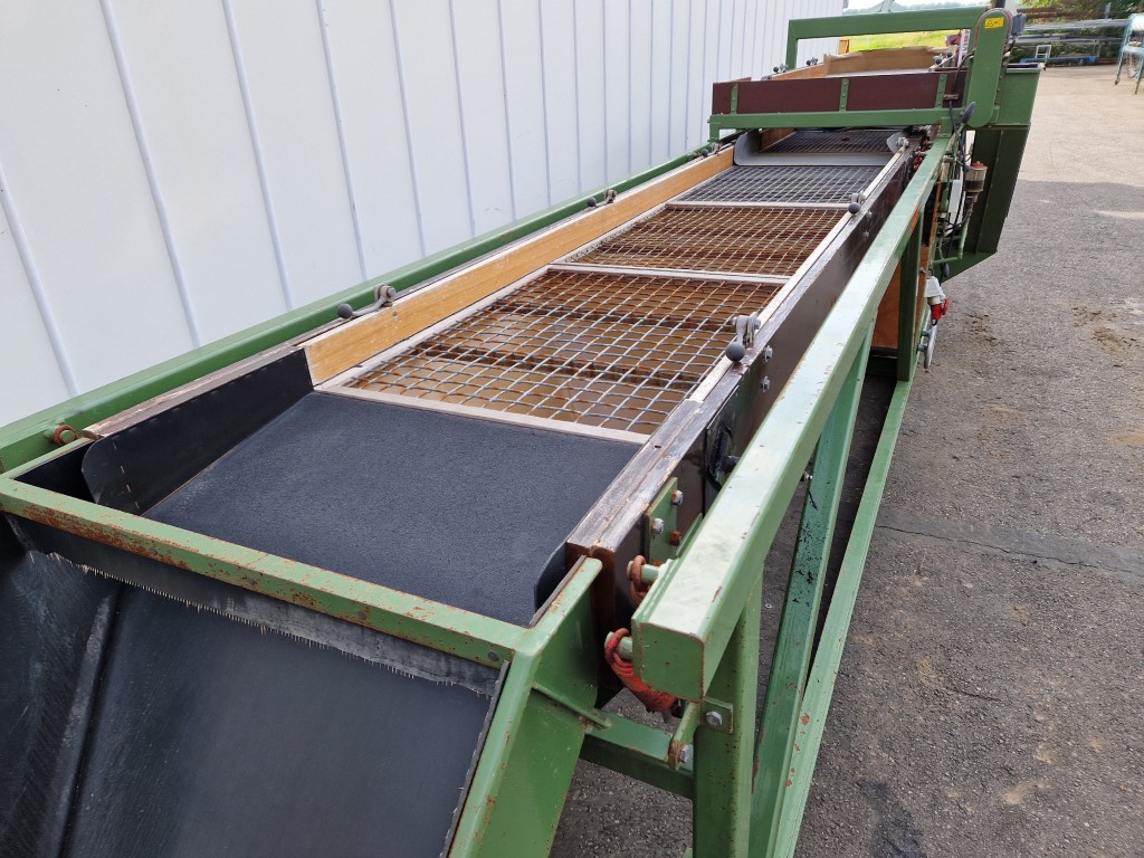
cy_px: 429
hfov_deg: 73.9
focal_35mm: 23
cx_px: 572
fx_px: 760
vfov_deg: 58.9
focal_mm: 5.4
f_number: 1.8
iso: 50
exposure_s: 1/358
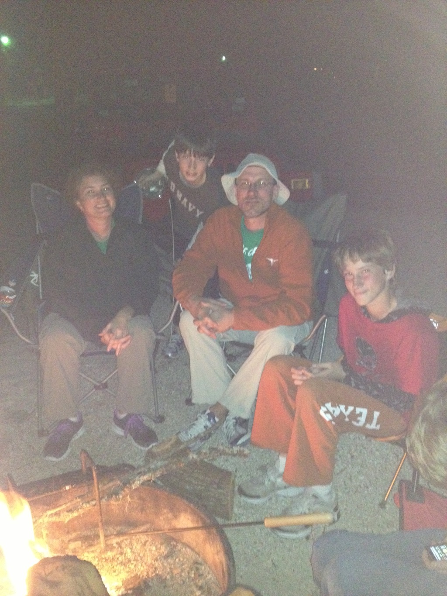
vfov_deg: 52.6
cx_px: 224
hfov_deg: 40.7
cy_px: 298
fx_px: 603
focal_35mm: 35
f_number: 2.4
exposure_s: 1/16
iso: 640
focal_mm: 4.28
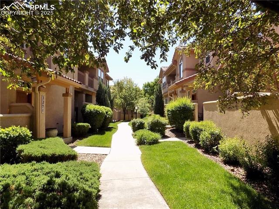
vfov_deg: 58.9
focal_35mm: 23
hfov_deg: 73.9
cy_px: 104
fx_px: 185
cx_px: 140
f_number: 3.1
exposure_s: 1/500
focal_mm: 4
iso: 80
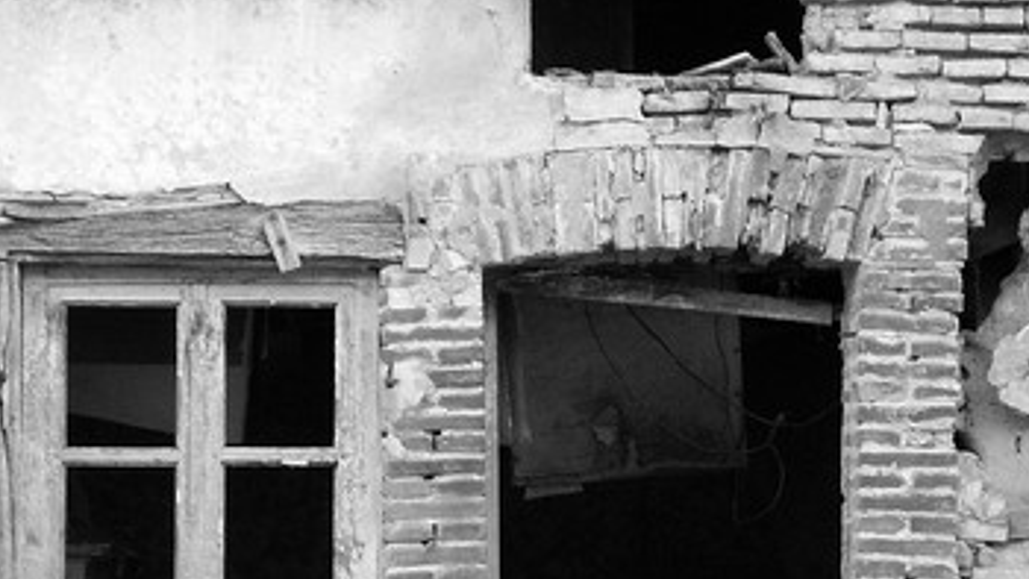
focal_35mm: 129
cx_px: 550
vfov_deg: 9.4
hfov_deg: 16.6
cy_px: 547
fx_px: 3520
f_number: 3.2
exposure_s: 1/40
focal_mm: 11.6
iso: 100
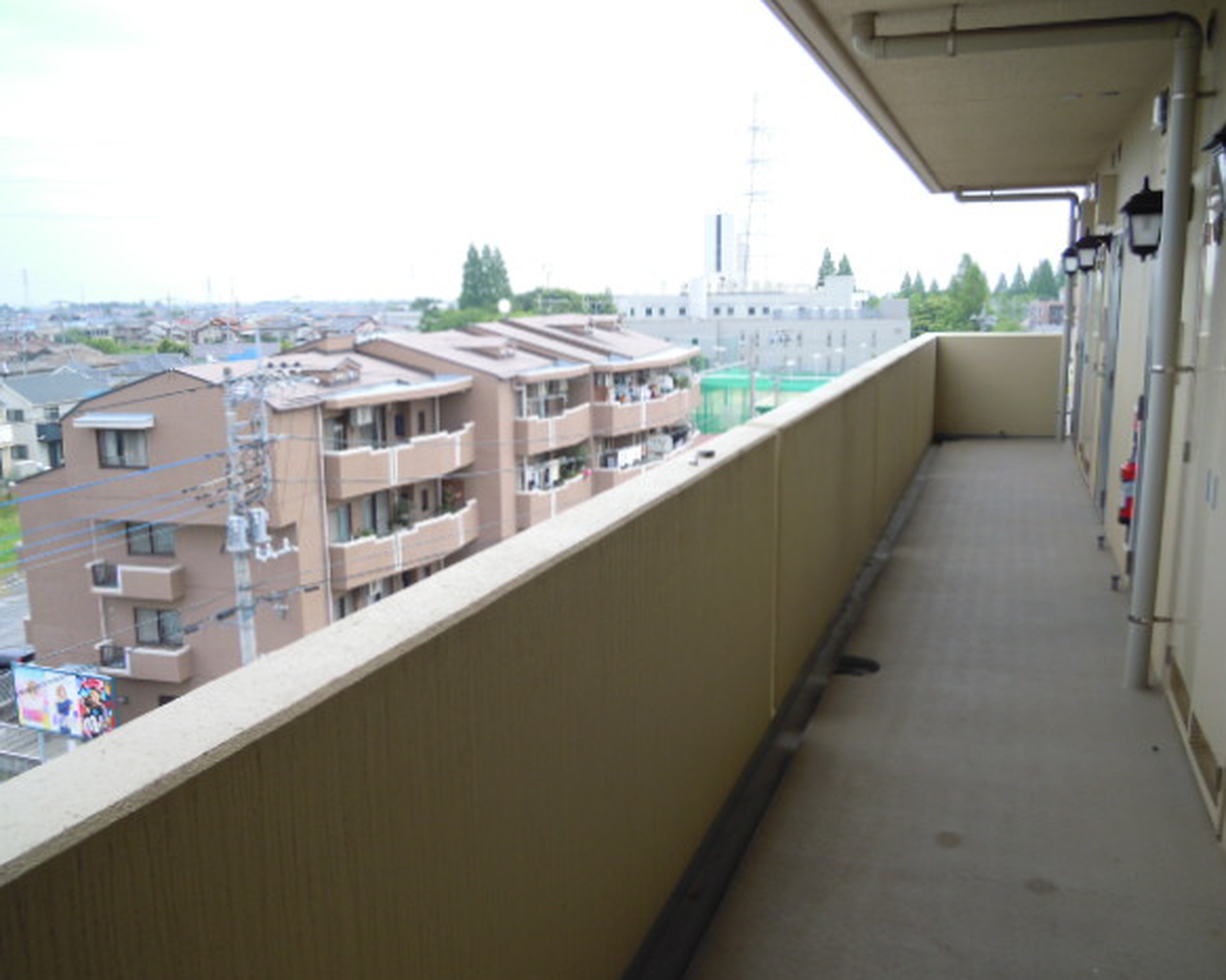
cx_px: 566
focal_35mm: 30
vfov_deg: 48.5
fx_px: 1088
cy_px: 503
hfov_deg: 58.7
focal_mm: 5
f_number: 2.7
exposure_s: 1/640
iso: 100
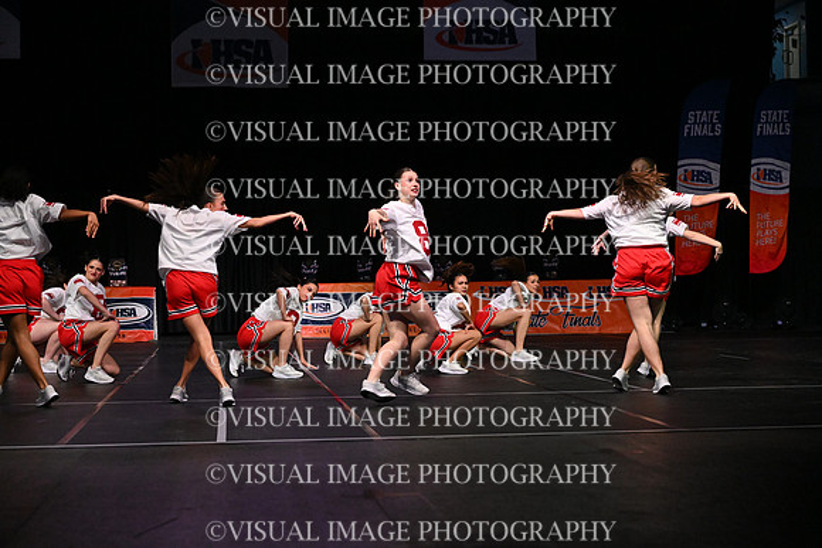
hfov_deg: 30.5
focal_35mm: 66
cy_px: 274
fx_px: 1507
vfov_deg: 20.6
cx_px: 411
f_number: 4
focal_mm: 66
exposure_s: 1/1000
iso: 8000
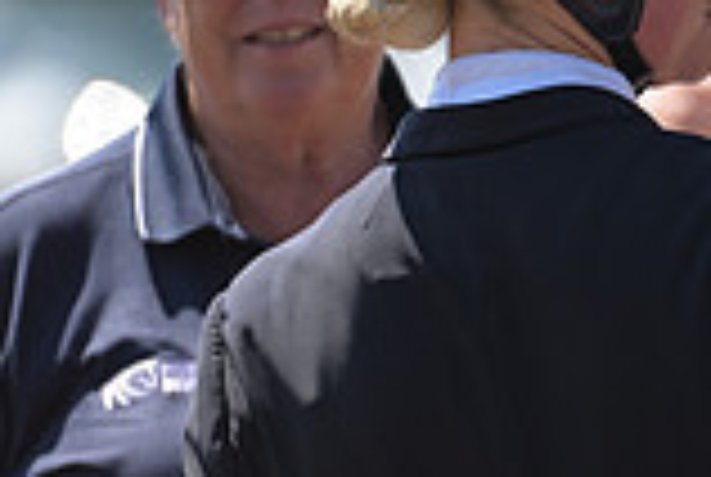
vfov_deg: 0.9
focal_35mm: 1466
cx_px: 1260
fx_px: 29008
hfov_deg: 1.4
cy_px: -34
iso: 640
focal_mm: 400
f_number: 5
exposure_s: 1/1250
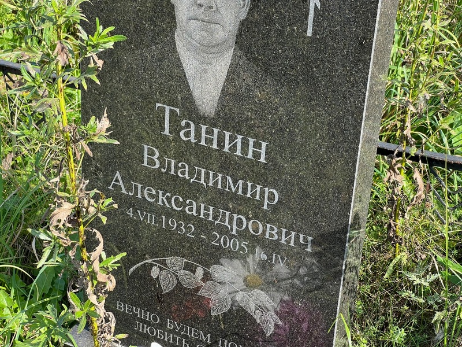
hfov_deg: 25.3
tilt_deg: -27.6
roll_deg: -0.1
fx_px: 1028
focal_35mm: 77
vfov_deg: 19.1
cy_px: 174
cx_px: 231
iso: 32
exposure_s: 1/152
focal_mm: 9
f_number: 2.8
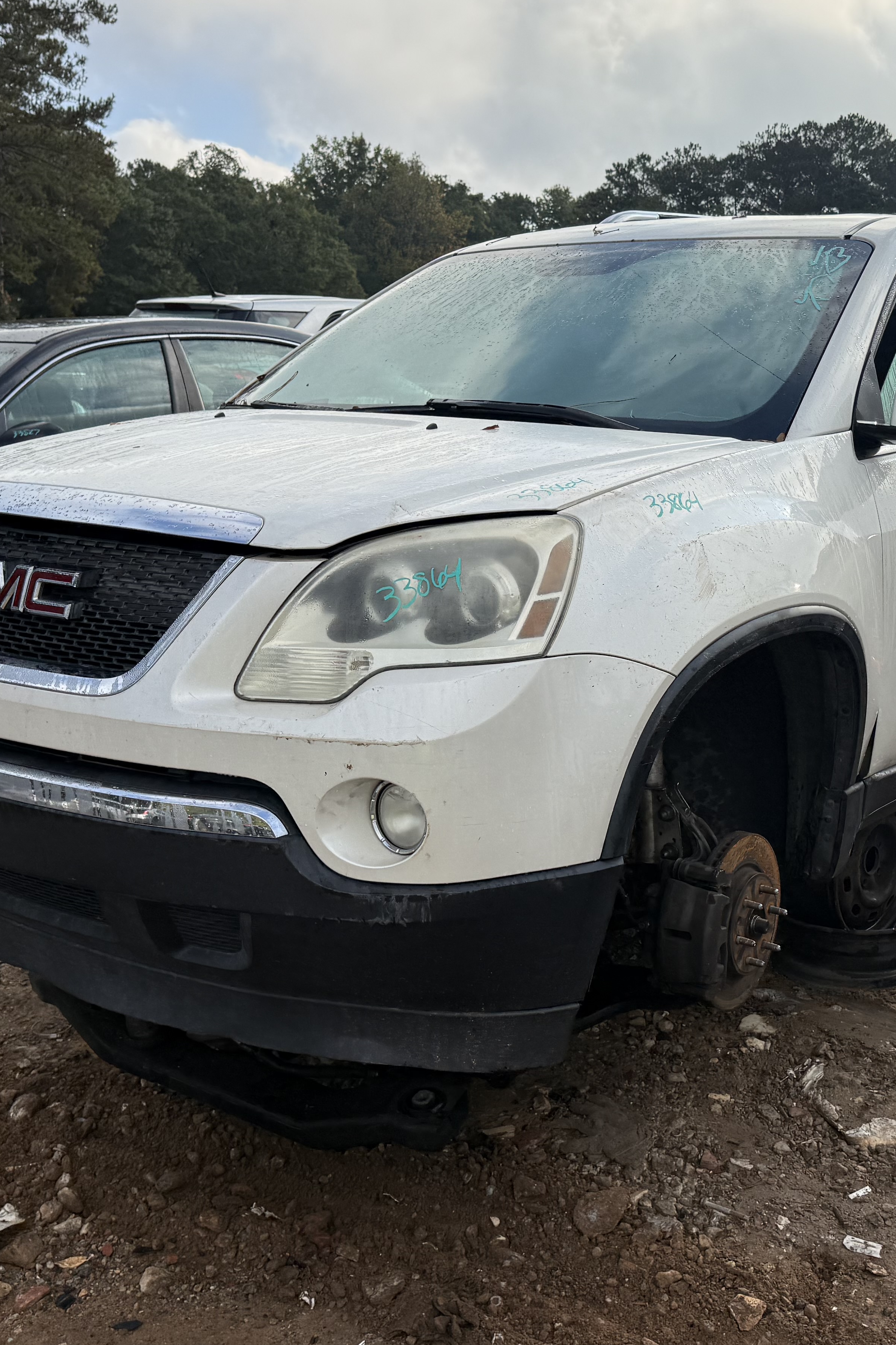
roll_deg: +3.7
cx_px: 542
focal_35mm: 40
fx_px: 1494
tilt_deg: -3.1
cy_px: 606
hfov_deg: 33.3
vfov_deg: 48.4
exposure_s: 1/3425
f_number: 1.78
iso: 80
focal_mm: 6.76
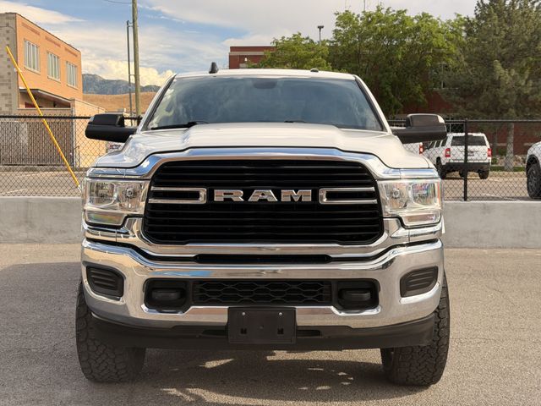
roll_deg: +1.2
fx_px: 750
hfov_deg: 39.7
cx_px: 270
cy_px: 203
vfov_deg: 30.3
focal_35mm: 48
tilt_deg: -2.9
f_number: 1.78
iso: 64
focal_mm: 6.76
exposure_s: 1/819
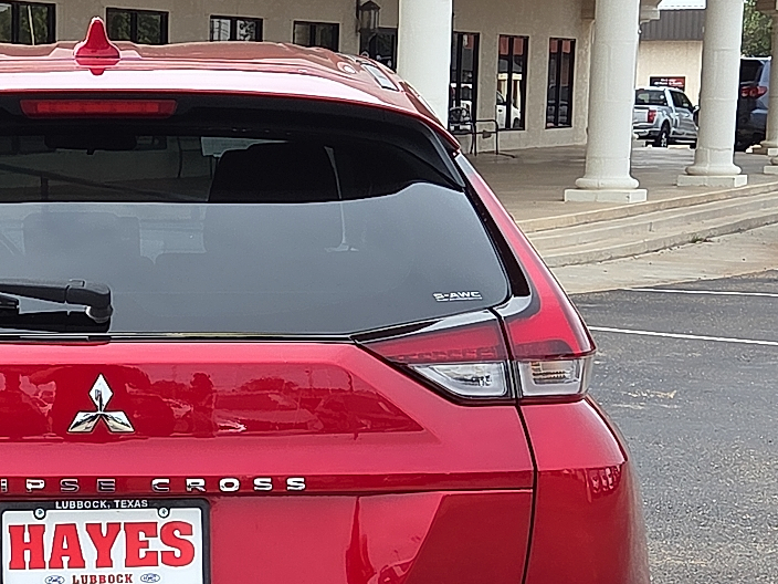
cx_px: 71
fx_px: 2248
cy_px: 476
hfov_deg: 19.3
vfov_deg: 14.7
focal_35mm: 100
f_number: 1.8
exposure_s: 1/1250
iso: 76
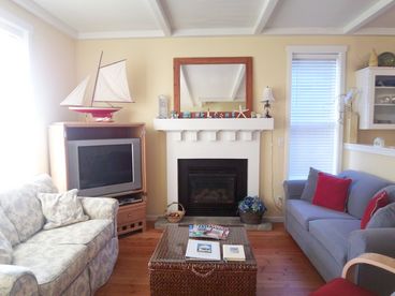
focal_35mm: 23
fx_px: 262
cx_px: 198
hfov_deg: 73.9
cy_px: 148
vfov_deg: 58.9
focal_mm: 3.8
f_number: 2.8
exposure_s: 1/8
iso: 200
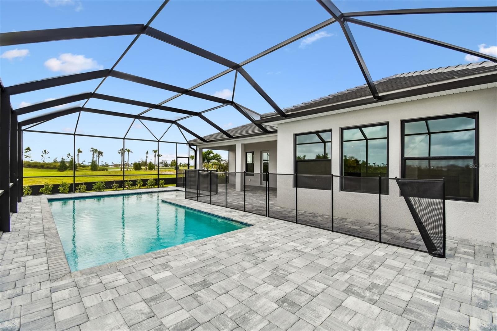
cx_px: 248
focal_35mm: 15
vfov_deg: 77.3
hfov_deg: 100.4
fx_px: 207
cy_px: 166
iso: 100
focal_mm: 10
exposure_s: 1/250
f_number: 7.1
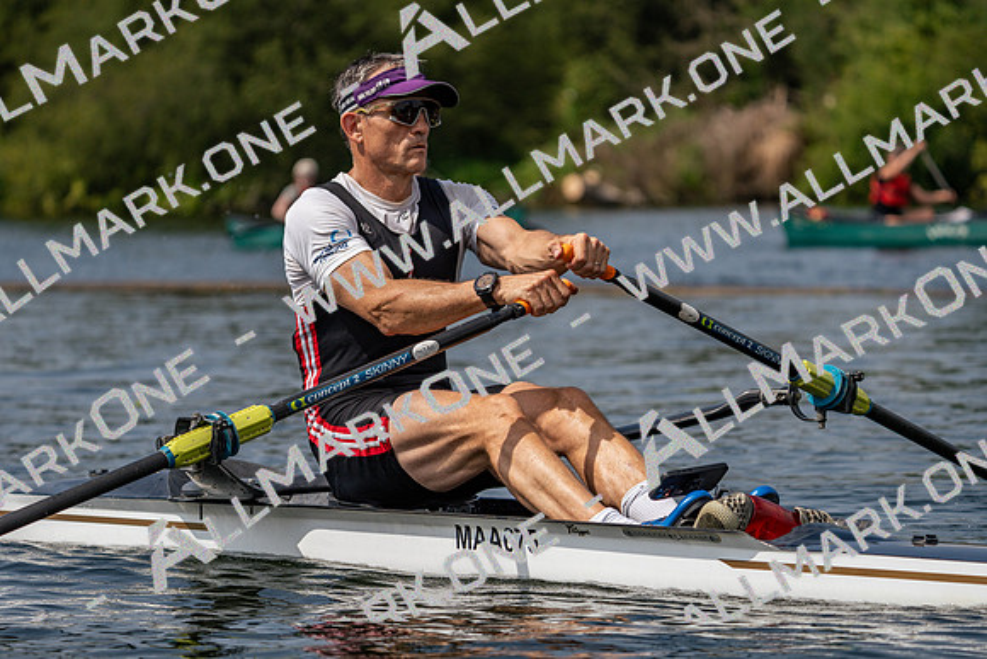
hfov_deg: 10.3
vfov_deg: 6.9
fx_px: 5484
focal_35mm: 200
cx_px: 494
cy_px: 330
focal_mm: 200
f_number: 5.6
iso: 160
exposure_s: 1/1600
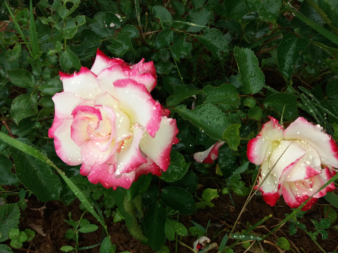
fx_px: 273
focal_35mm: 28
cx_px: 169
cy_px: 126
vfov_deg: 49.7
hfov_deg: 63.4
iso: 64
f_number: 1.9
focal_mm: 3.7
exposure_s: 1/564
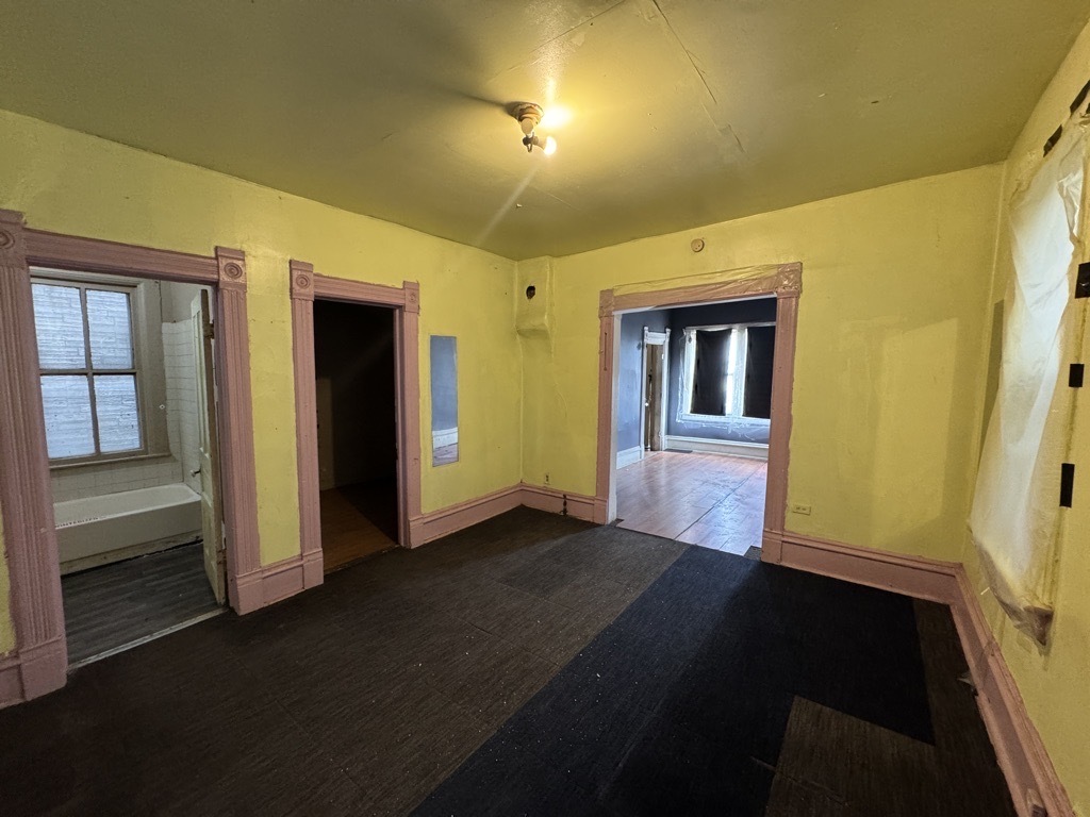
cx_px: 545
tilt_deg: -5.5
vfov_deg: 85.7
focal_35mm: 14
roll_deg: -1.3
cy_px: 408
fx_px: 441
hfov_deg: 102.1
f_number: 2.2
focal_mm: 2.22
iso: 500
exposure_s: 1/60
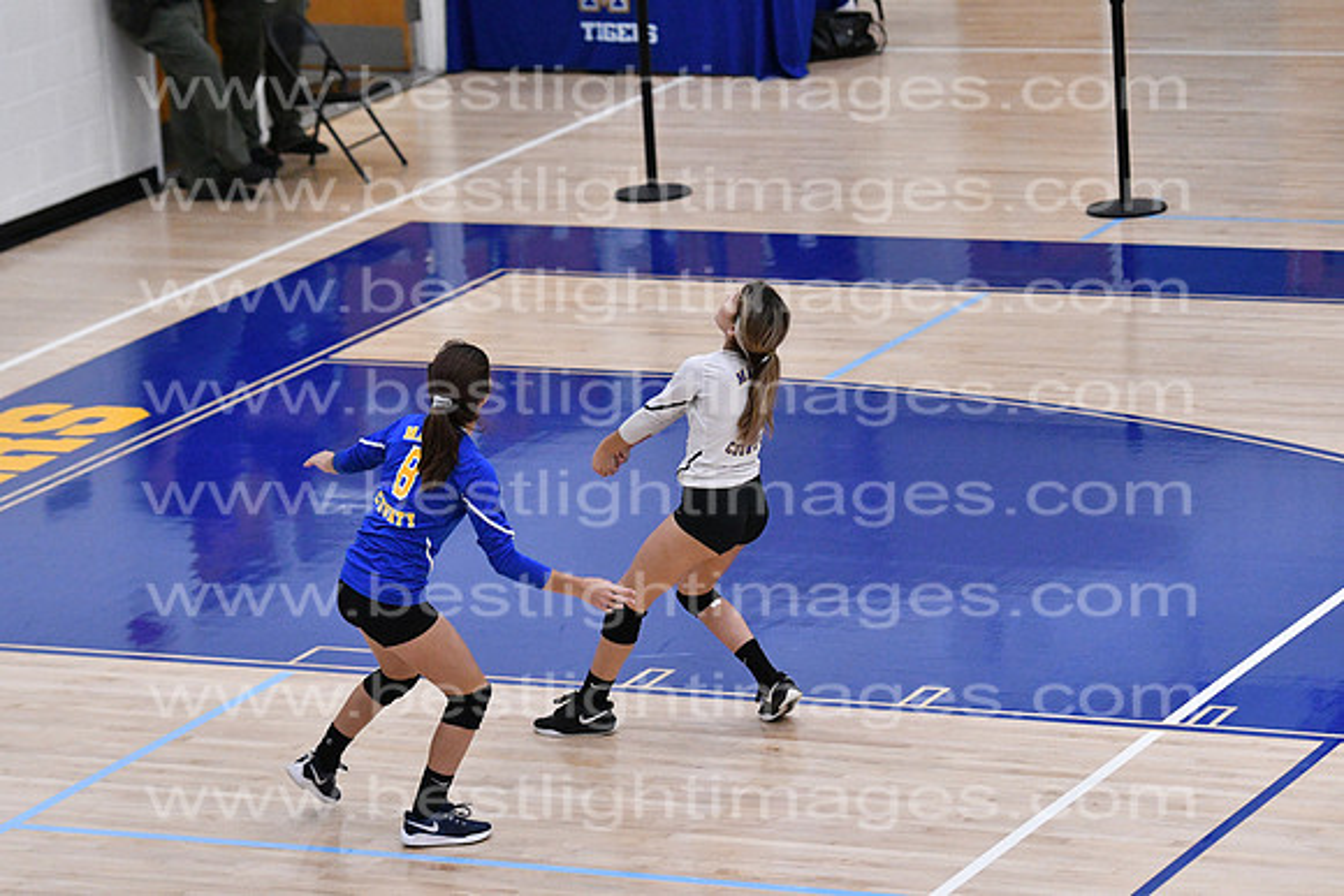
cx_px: 672
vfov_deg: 7.9
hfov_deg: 11.8
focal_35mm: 174
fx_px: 6497
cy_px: 448
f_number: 3.2
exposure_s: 1/1250
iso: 6400
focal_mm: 116
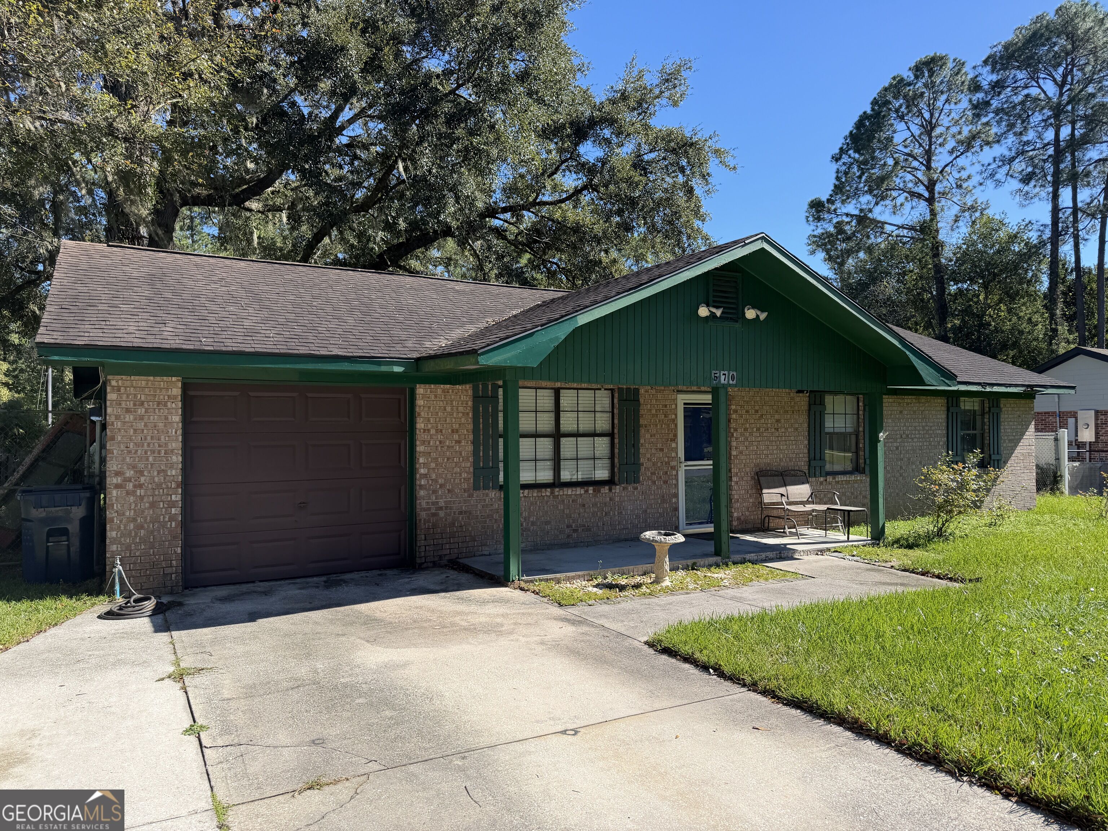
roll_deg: -0.4
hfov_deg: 71.6
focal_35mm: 24
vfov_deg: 56.8
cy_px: 416
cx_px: 554
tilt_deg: +2.1
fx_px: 768
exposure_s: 1/2232
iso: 80
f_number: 1.78
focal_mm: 6.76
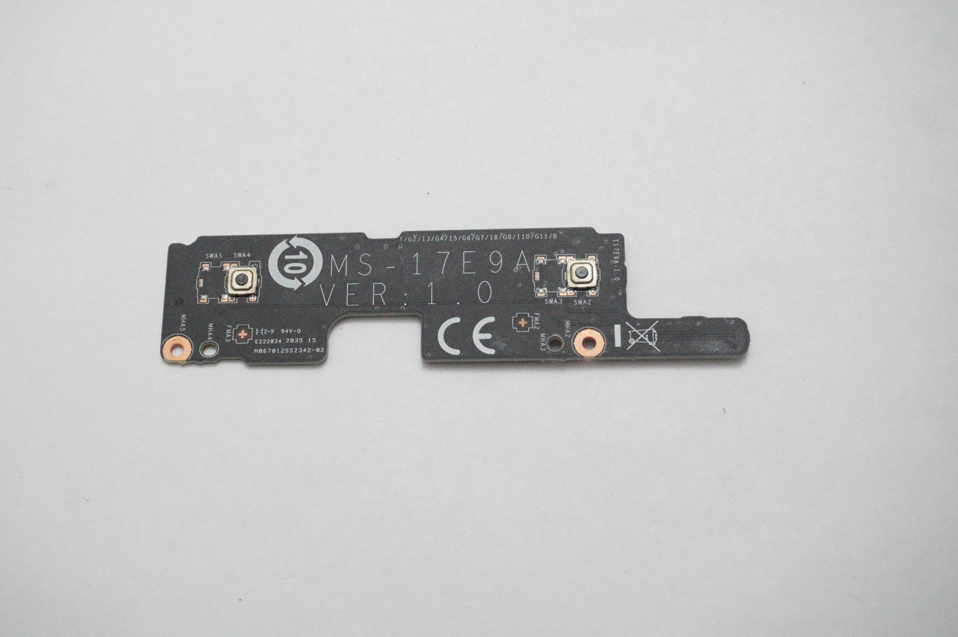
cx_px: 435
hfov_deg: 37.5
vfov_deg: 25.5
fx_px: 1409
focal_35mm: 53
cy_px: 298
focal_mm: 32
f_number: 5.6
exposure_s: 1/200
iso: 12800
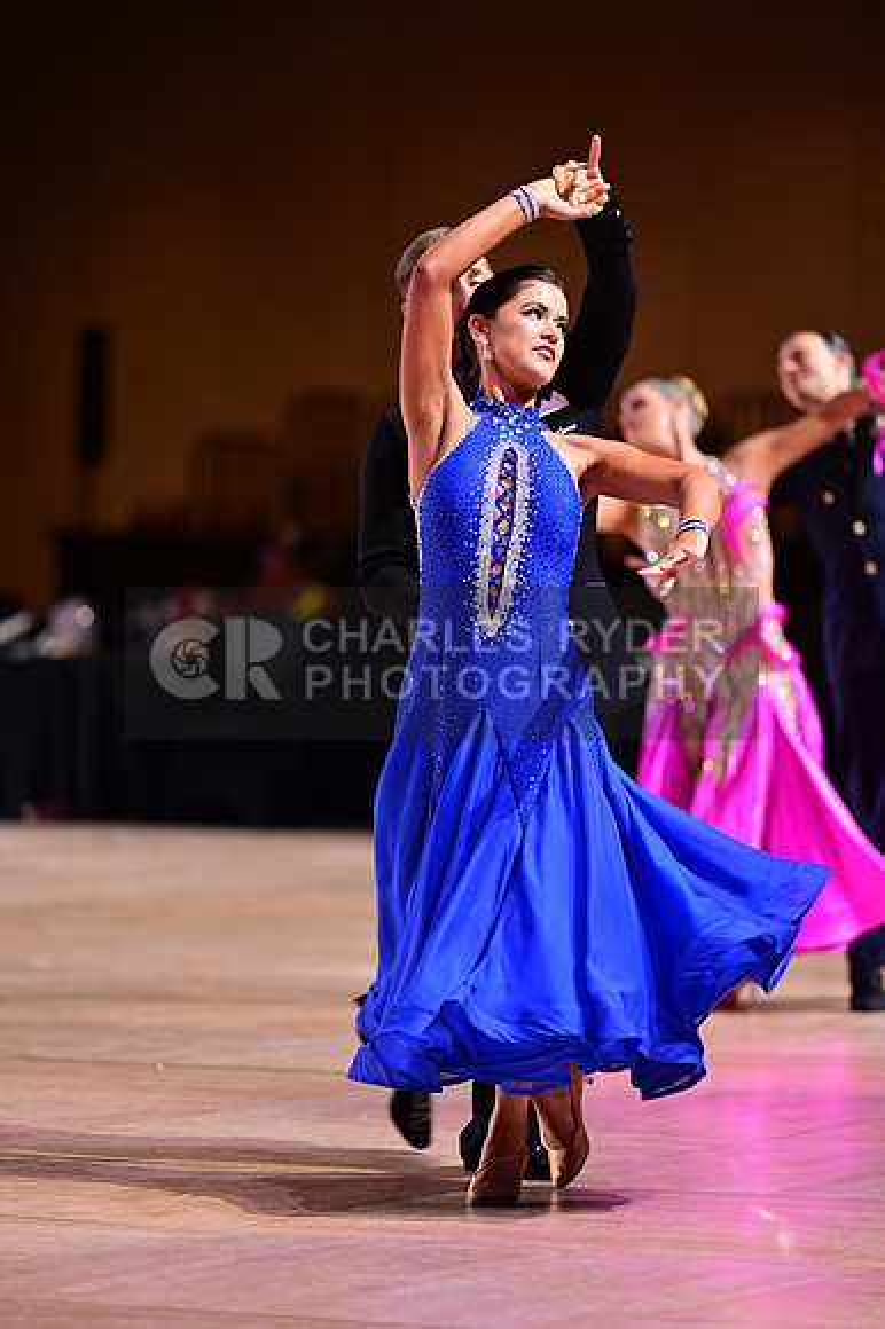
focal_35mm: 200
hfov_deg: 6.9
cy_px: 664
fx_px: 7383
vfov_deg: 10.3
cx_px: 442
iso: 1250
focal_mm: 200
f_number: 2.8
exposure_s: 1/320
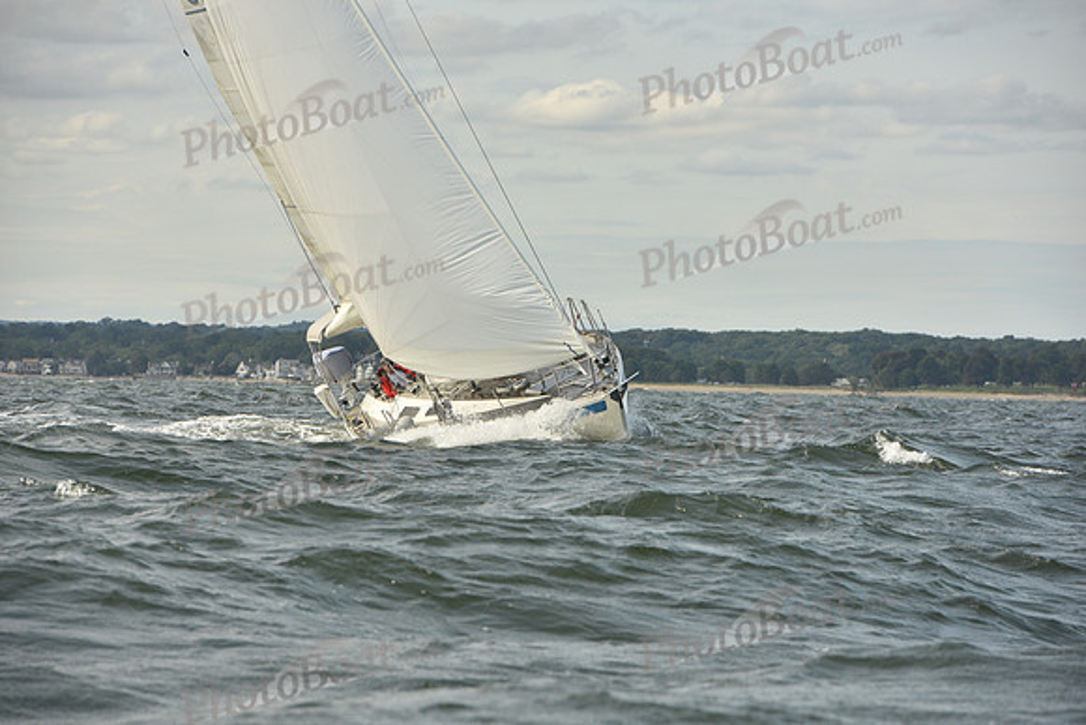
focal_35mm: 200
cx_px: 543
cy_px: 362
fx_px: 6034
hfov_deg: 10.3
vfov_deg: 6.9
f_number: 8
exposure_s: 1/800
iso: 250
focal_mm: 200
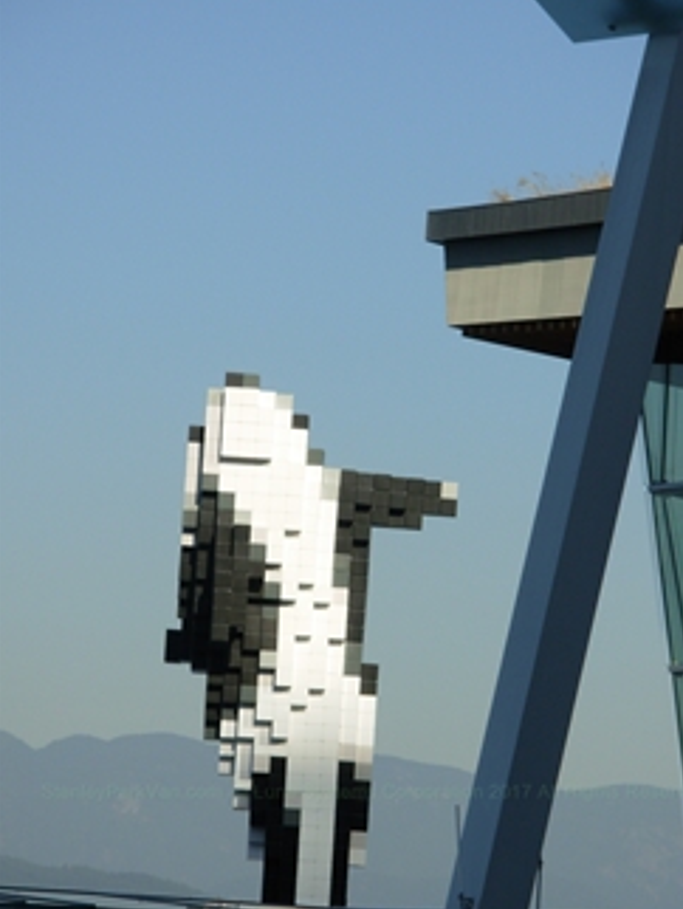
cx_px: 375
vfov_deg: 9.8
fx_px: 5281
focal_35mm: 201
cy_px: 477
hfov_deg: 7.4
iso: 50
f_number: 5
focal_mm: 29.8
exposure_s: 1/683
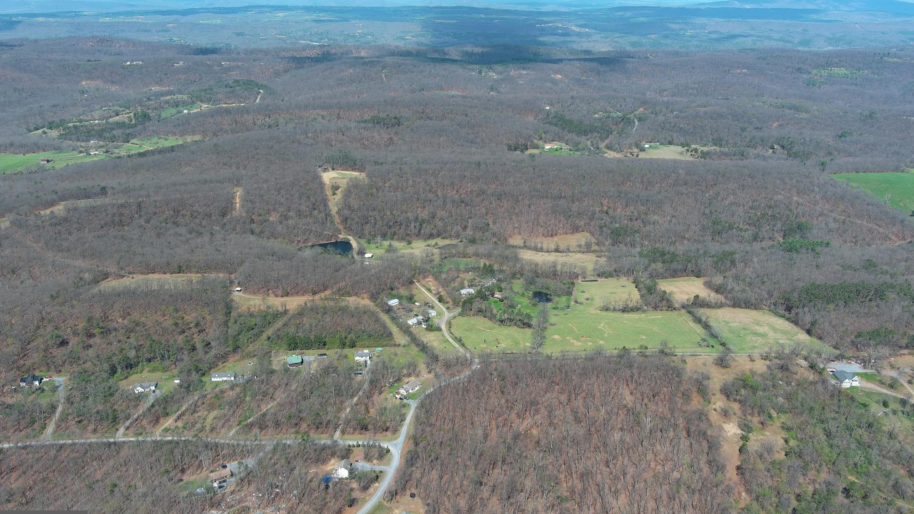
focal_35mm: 31
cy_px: 233
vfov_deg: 37.7
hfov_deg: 62.6
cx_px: 453
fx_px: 751
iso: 100
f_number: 2.8
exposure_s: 1/975
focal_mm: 10.57
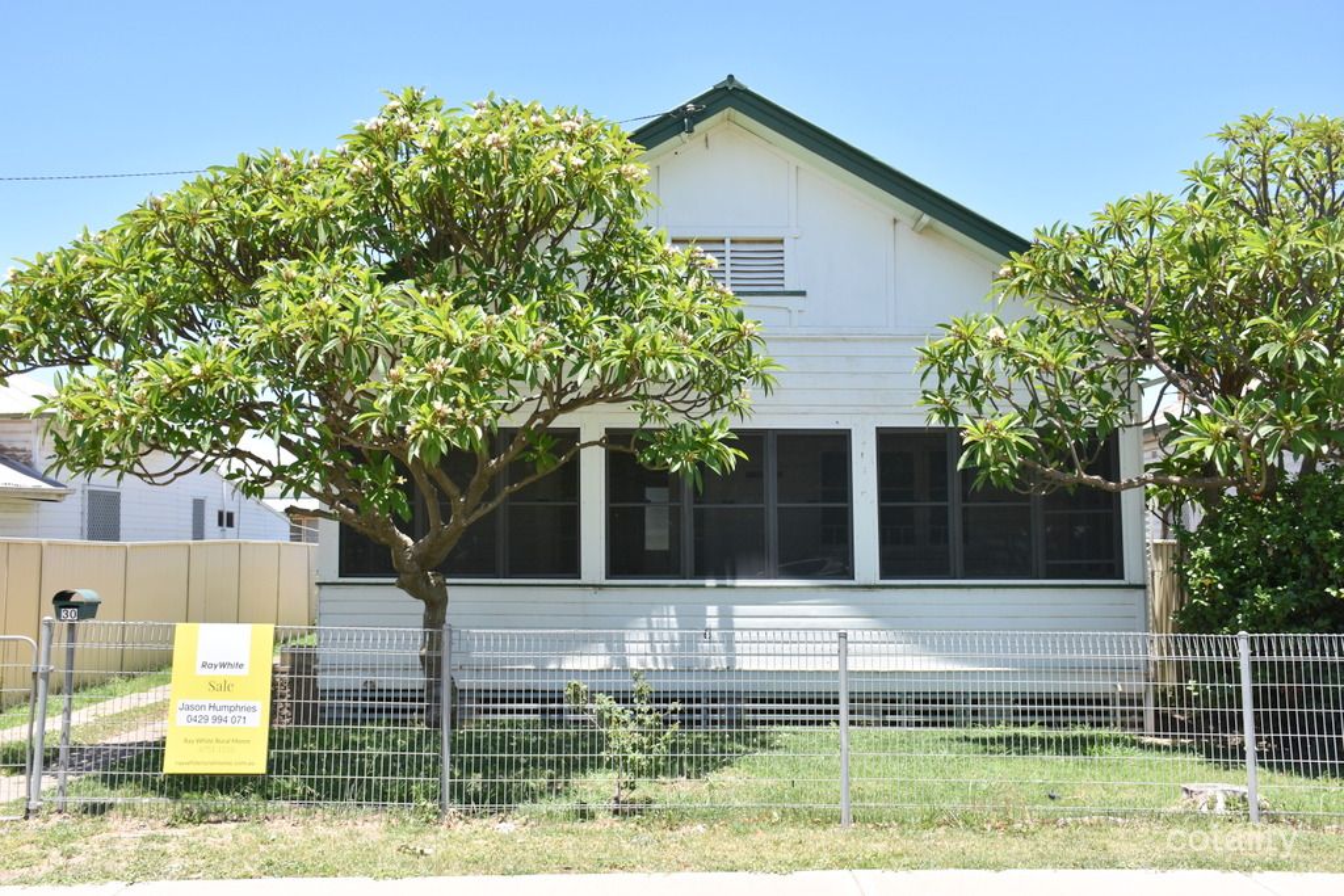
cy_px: 448
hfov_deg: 49.5
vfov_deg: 34.2
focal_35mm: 39
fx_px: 1456
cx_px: 672
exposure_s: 1/500
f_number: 8
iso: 250
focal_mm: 26
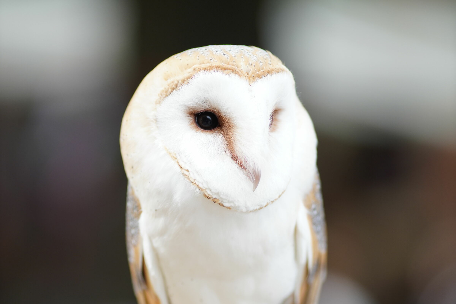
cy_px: 152
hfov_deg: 10.2
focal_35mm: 202
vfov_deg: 6.8
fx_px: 2565
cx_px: 228
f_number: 2.2
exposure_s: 1/1000
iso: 320
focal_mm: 135
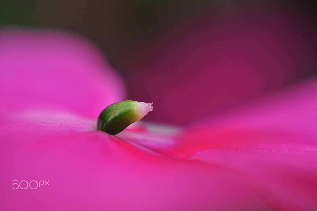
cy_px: 106
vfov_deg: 22.6
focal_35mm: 60
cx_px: 158
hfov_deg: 33.4
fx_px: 528
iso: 400
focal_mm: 40
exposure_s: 1/500
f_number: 4.2
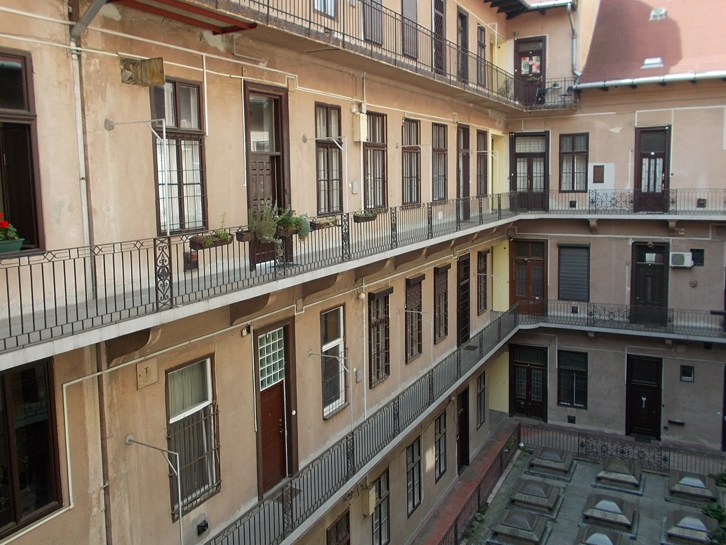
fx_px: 629
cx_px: 354
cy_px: 235
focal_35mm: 30
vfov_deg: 46.7
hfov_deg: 60.0
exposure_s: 1/125
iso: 80
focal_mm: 4.6
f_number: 3.2
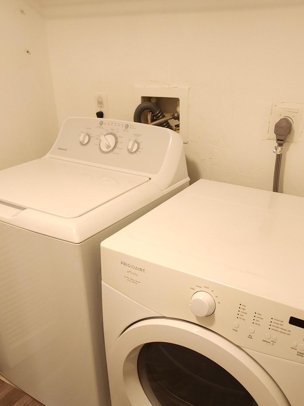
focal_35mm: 33
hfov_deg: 42.9
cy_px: 272
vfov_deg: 54.2
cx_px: 144
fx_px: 387
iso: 400
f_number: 1.8
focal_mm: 6.4
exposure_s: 1/120
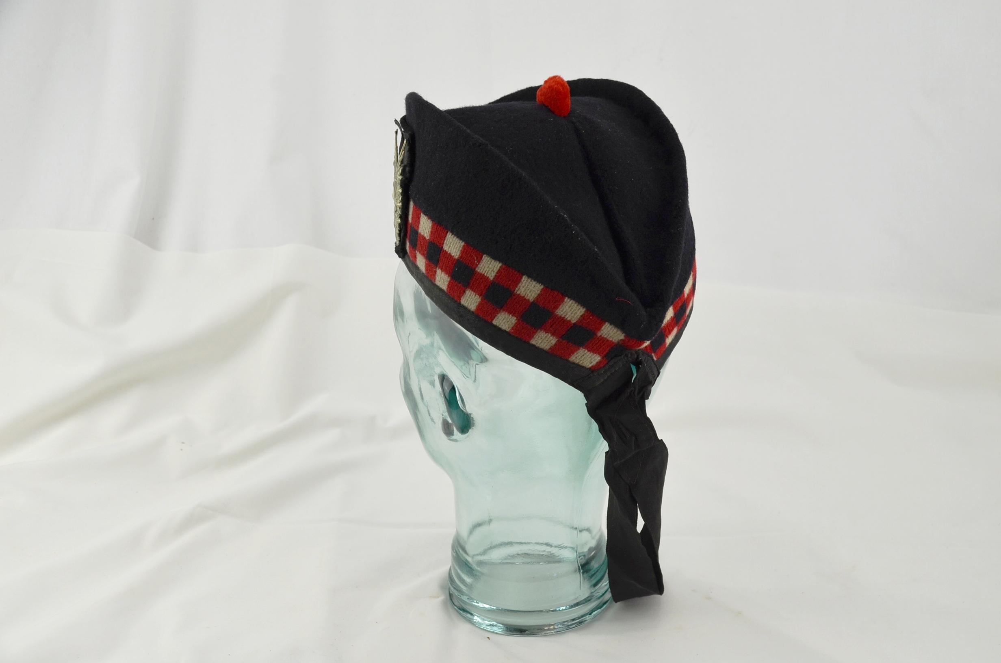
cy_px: 332
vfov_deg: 28.8
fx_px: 1290
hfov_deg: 42.4
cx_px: 500
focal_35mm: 46
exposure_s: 1/125
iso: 280
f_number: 5.6
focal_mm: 31
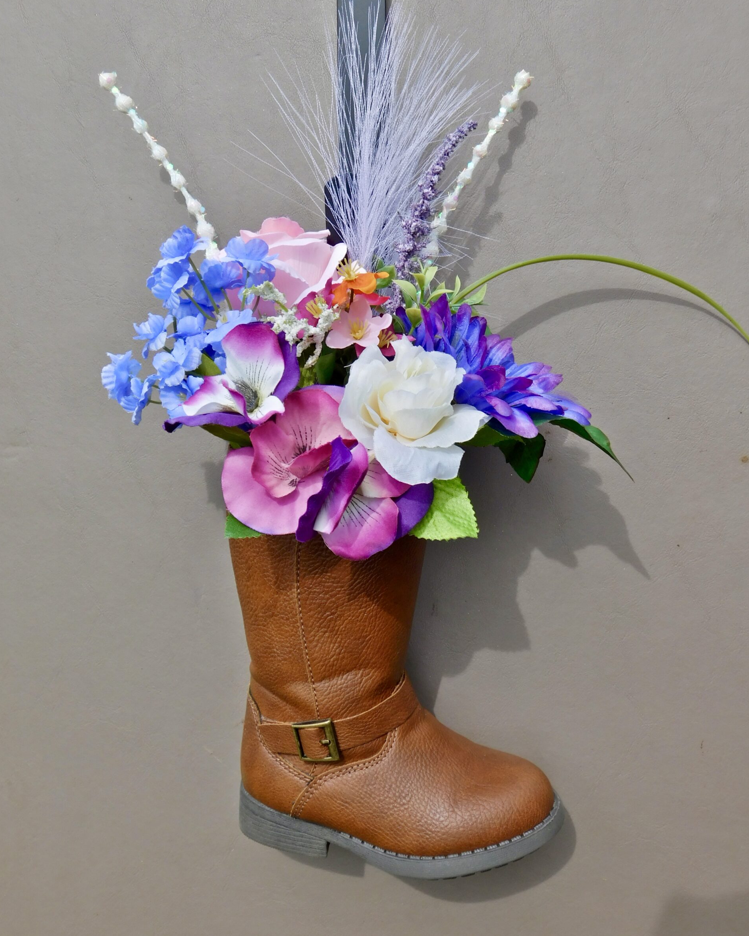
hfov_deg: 39.2
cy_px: 447
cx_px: 378
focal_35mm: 38
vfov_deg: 47.9
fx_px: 1053
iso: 125
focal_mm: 6.3
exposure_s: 1/1000
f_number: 3.5
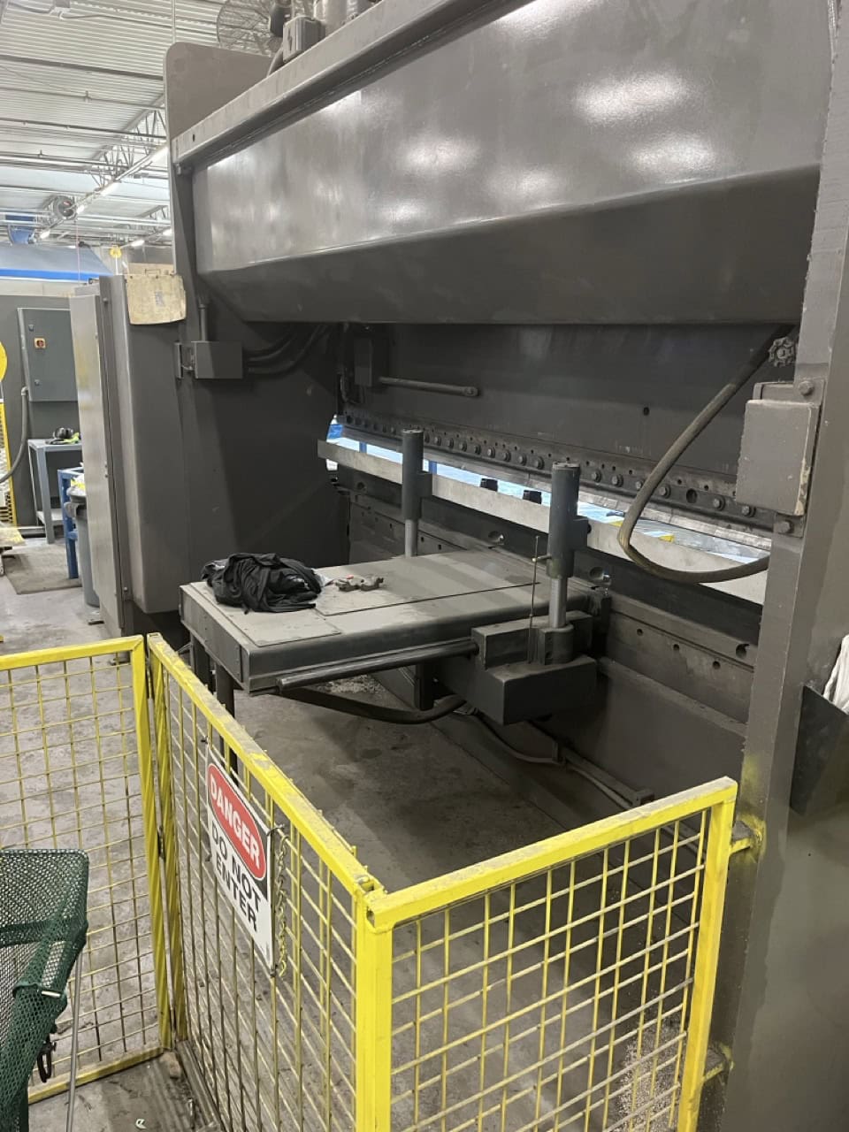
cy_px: 566
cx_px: 424
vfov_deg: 67.3
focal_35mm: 26
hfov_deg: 53.1
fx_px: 850
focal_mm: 5.1
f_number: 1.6
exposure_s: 1/60
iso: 400
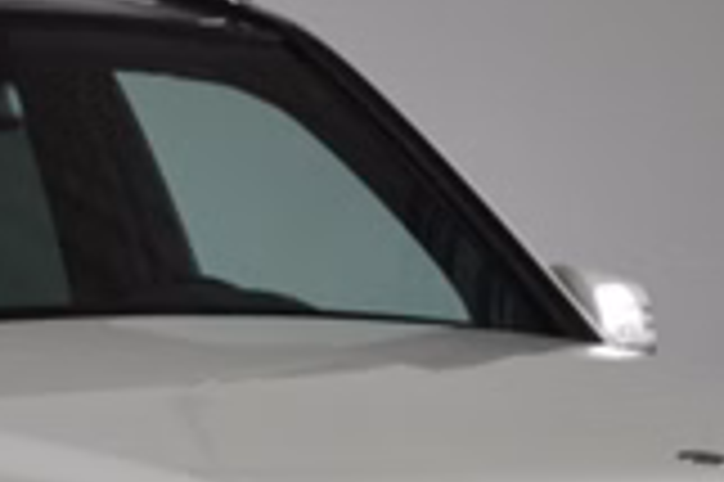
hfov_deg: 6.0
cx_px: -27
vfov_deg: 4.0
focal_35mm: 345
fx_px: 6931
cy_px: 739
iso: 450
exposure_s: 1/60
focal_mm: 58
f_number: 5
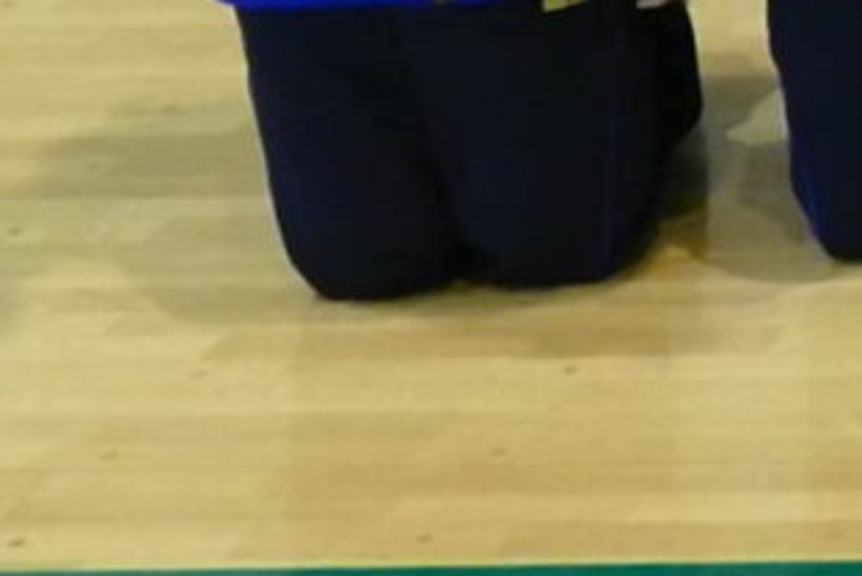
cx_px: 2189
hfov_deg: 9.7
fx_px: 4408
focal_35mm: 184
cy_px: -810
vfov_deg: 7.0
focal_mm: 11.6
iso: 1600
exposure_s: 1/60
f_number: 3
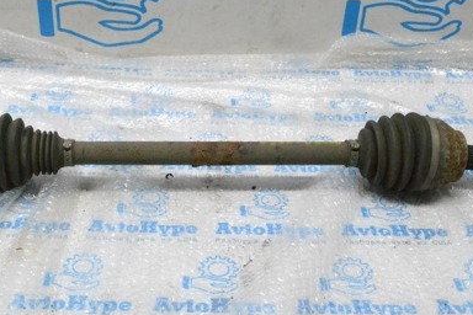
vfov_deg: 24.6
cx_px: 195
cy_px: 135
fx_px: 723
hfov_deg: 36.1
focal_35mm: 55
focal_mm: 22
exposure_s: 1/160
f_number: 11
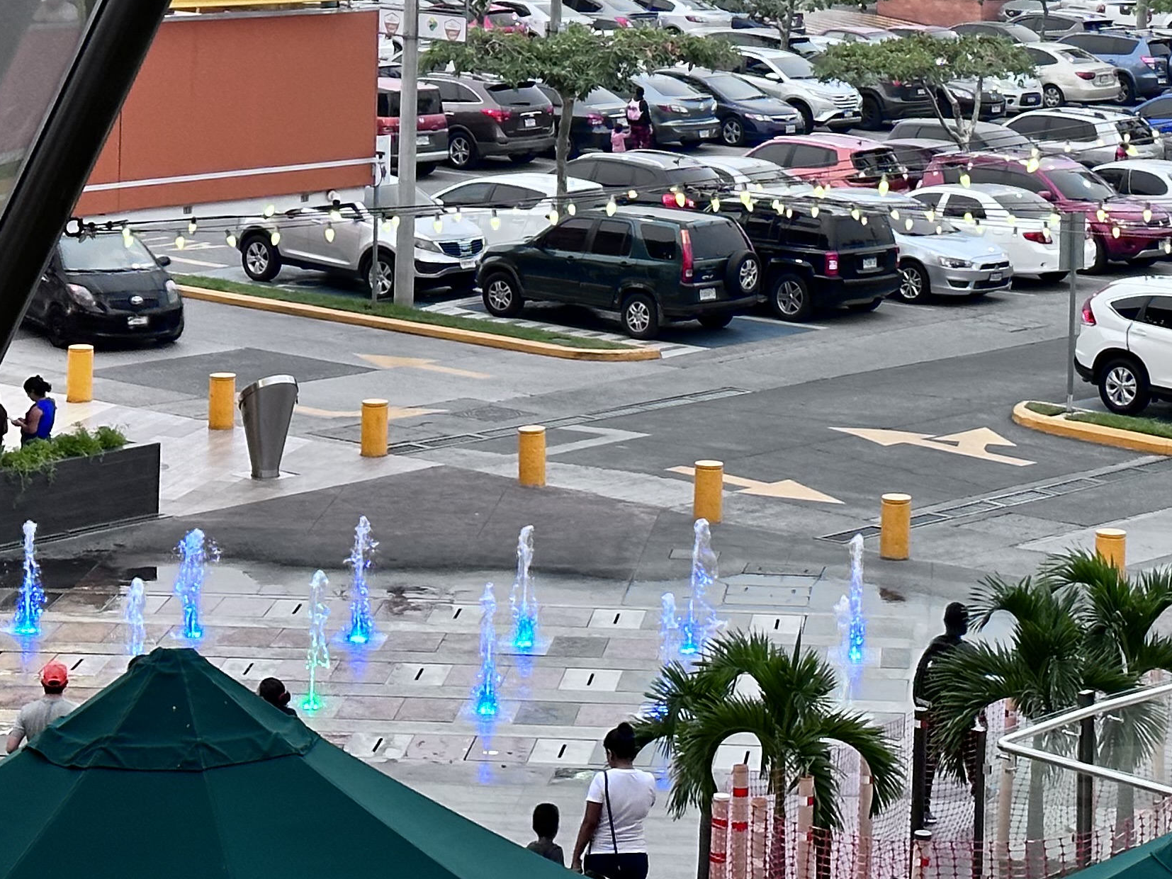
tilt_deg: -2.1
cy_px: -164
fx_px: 3962
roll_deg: -1.3
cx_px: 807
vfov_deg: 12.4
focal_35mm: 117
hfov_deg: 16.8
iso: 125
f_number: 1.78
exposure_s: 1/120
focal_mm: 6.86
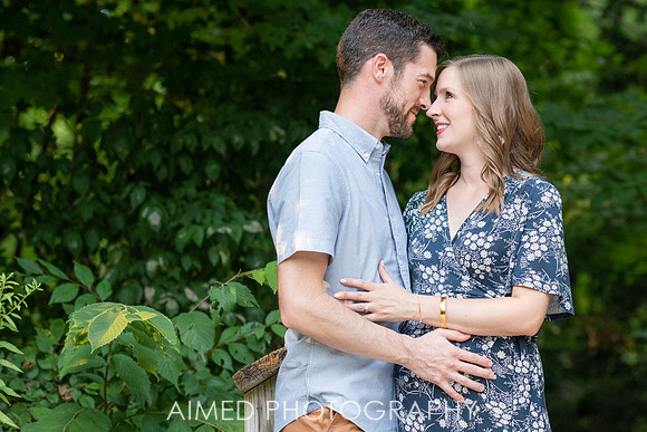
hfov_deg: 20.5
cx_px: 377
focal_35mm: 100
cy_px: 205
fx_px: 1789
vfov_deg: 13.8
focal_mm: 85
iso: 1000
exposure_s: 1/400
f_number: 3.2
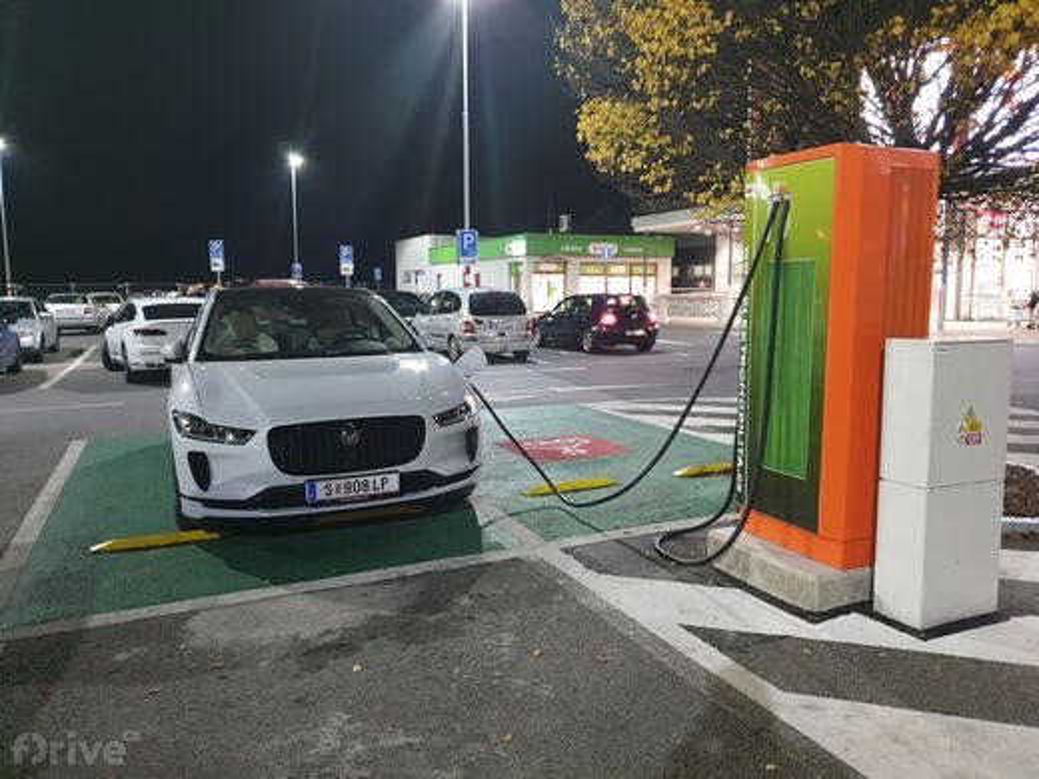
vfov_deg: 53.1
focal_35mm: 26
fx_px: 780
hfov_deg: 67.3
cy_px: 390
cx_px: 520
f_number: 1.5
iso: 320
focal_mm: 4.3
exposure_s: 1/20
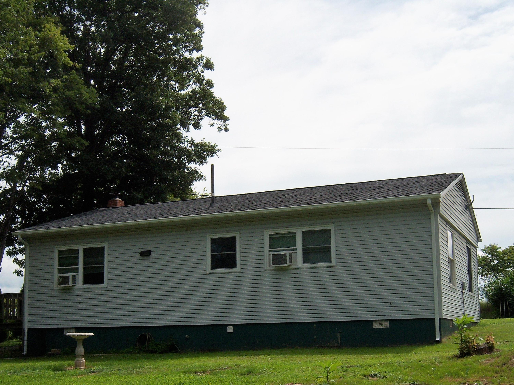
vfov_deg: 39.7
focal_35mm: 36
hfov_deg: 51.4
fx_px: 535
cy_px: 192
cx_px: 257
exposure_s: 1/1000
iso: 80
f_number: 4.8
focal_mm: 7.5
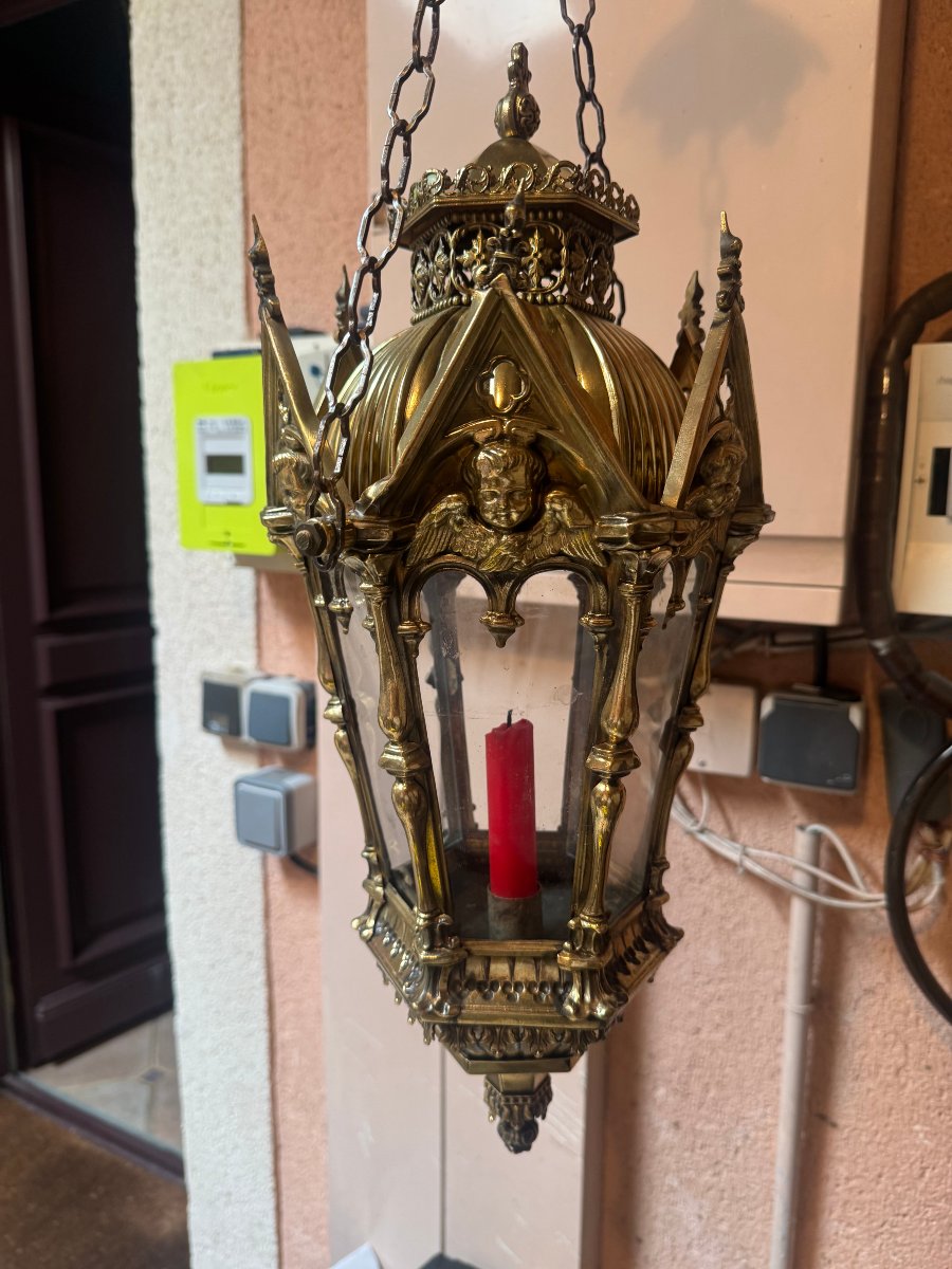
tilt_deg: -7.8
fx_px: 880
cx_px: 476
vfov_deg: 71.6
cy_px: 634
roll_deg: -1.3
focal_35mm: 24
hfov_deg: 56.8
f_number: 1.78
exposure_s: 1/50
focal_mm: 6.76
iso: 125
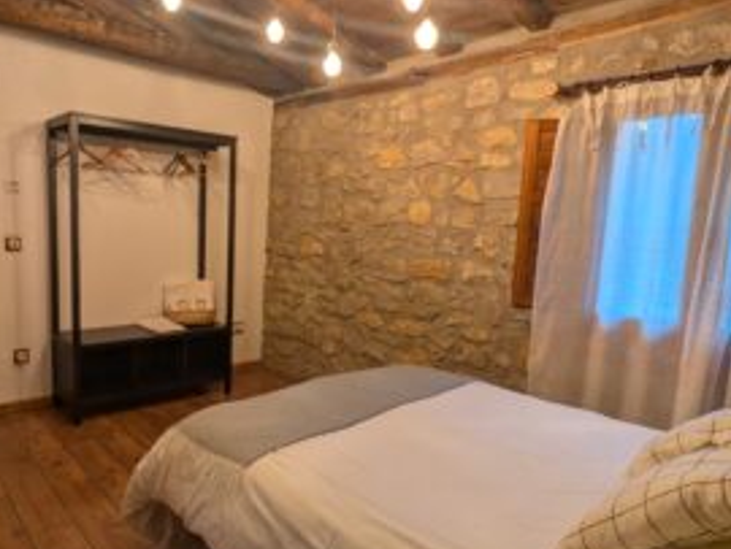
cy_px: 292
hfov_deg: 73.2
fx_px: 486
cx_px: 298
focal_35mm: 23
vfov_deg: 58.9
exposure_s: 1/100
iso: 258
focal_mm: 1.95
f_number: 2.2
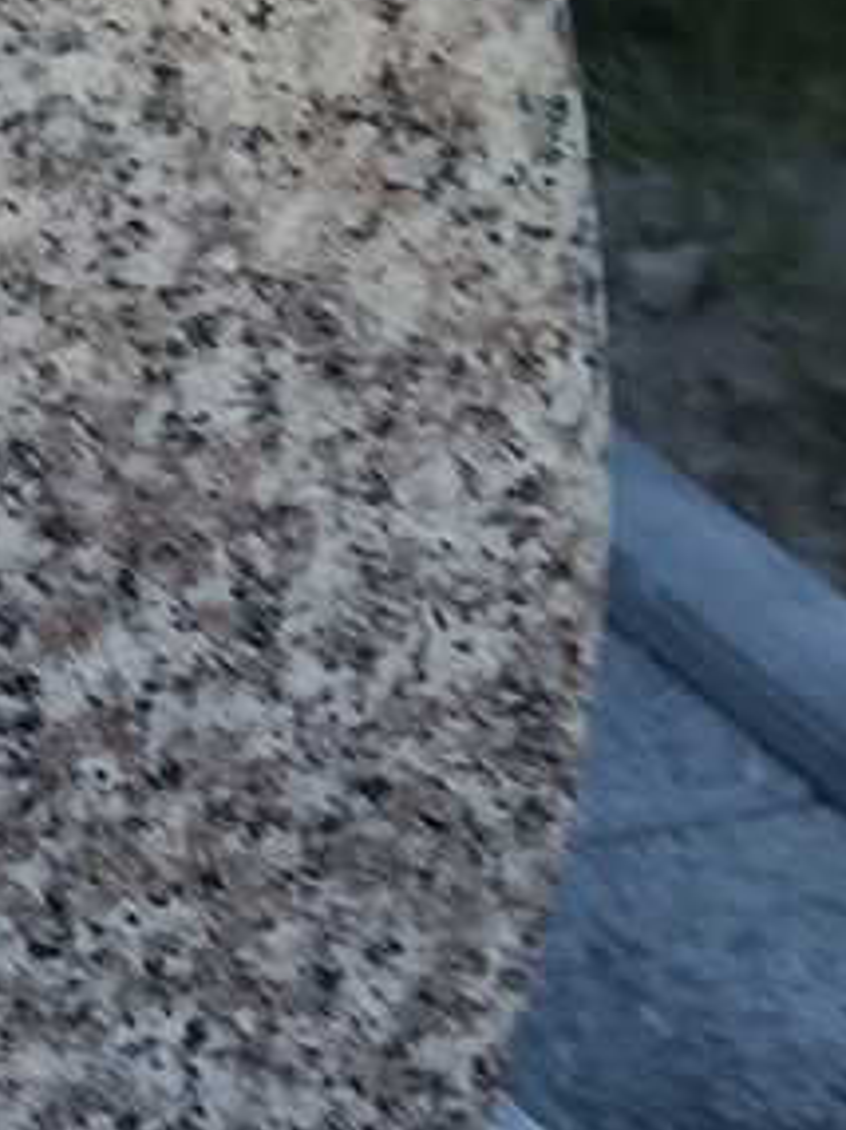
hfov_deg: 7.6
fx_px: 5483
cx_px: -1803
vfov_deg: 11.0
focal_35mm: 168
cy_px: -853
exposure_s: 1/199
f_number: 1.7
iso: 50
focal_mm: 5.24
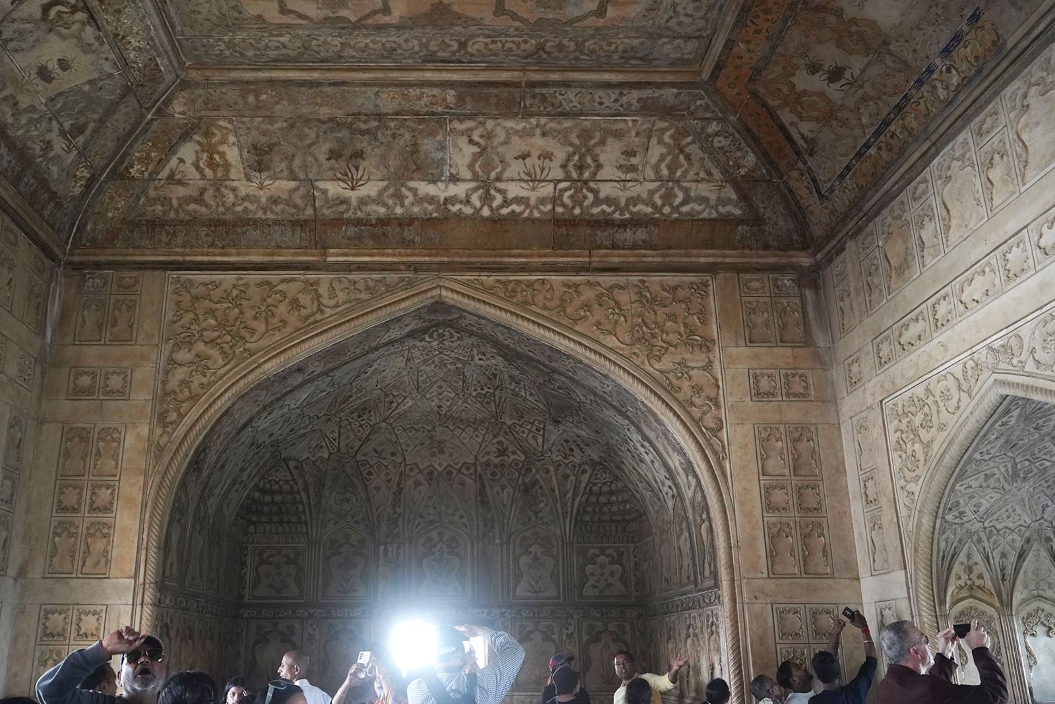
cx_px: 455
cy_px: 385
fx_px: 879
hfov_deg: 61.7
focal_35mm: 30
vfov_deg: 43.6
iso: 3200
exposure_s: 1/80
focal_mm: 24
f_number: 7.1
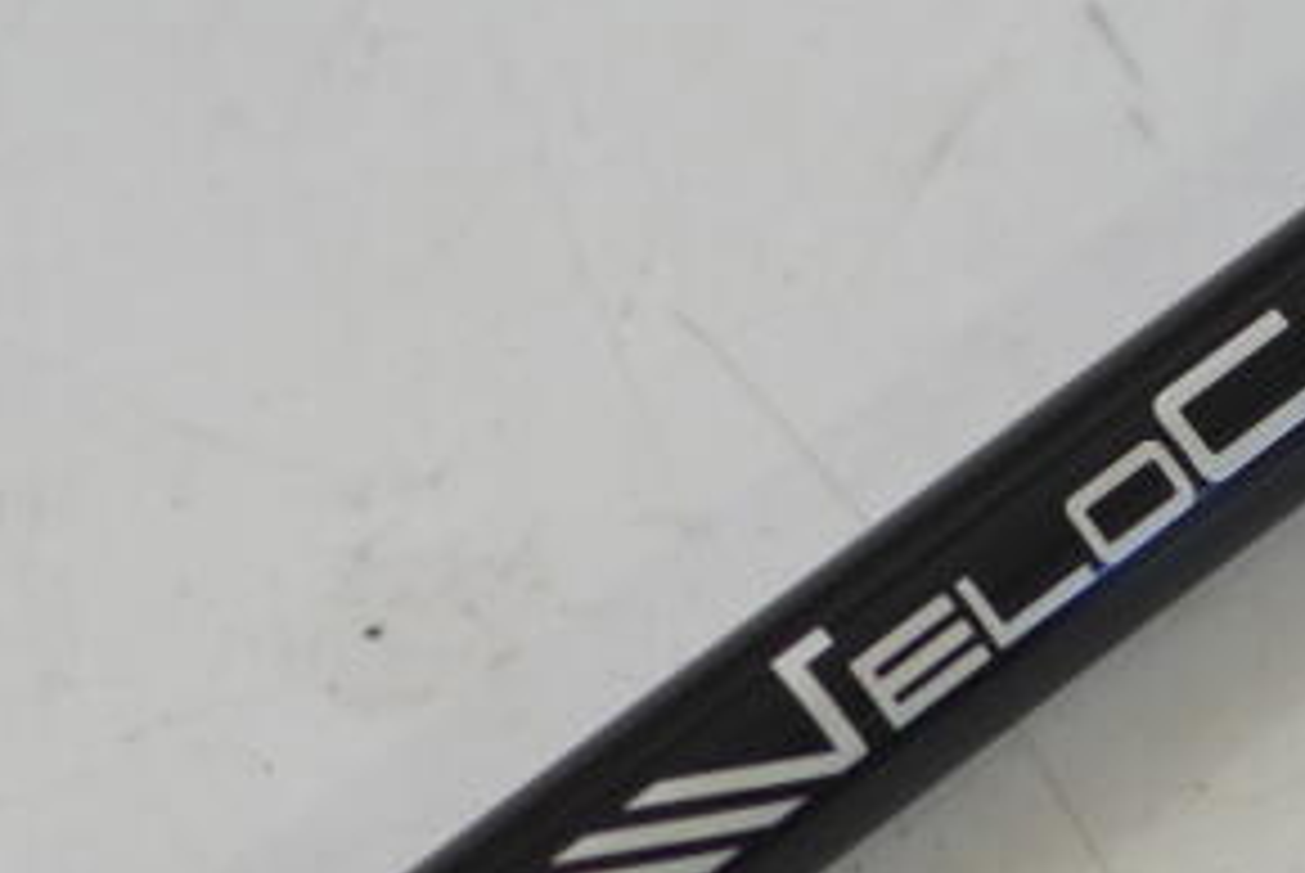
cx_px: 1539
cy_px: 166
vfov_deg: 8.5
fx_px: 5878
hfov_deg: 12.4
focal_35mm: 162
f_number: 1.8
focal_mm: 18.5
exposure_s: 1/400
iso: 400
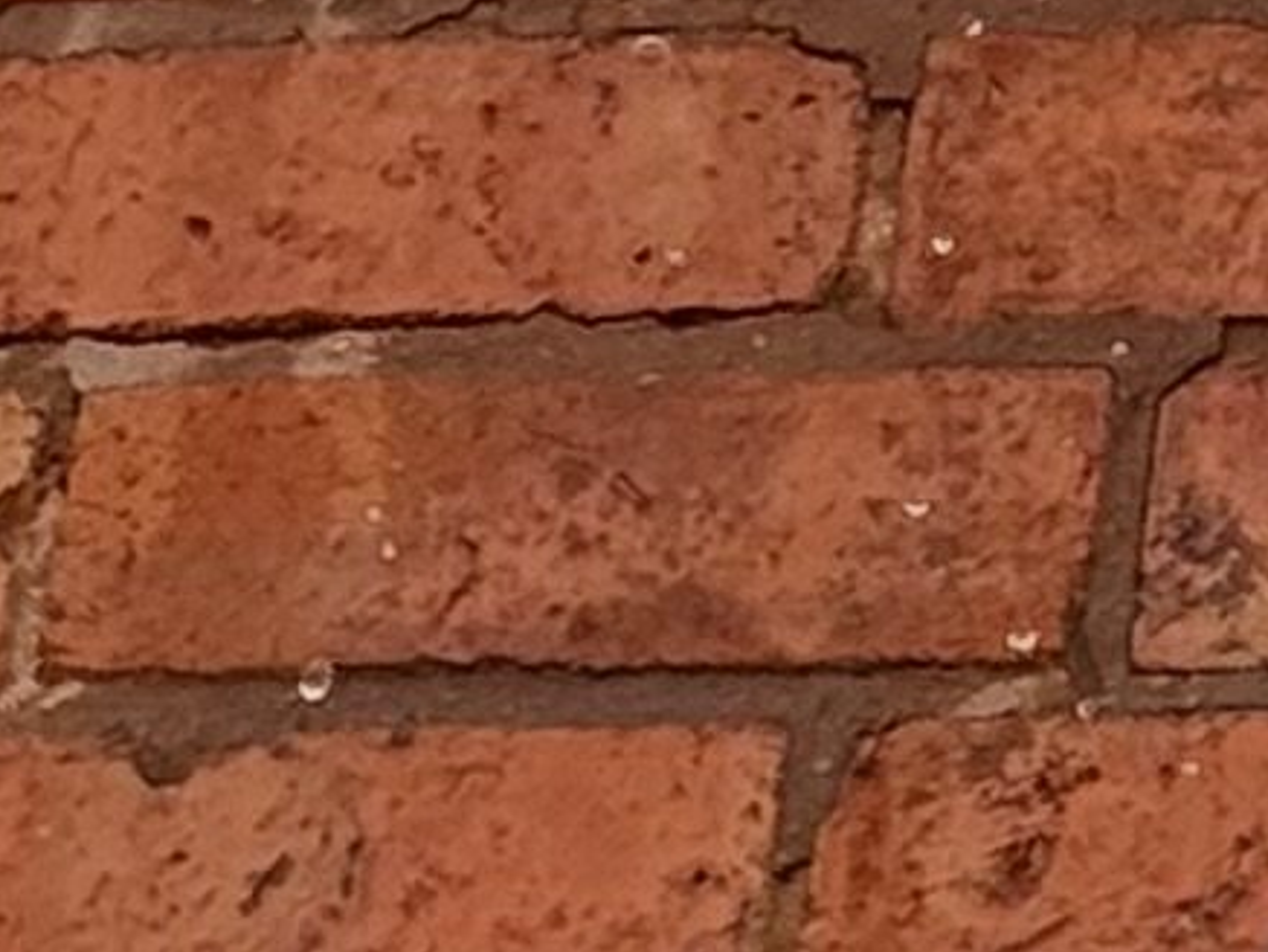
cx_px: 2133
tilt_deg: +36.5
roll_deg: -5.1
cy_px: -894
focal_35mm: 443
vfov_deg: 3.3
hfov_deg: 4.4
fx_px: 16232
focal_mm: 6.76
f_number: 1.78
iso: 80
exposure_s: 1/1429
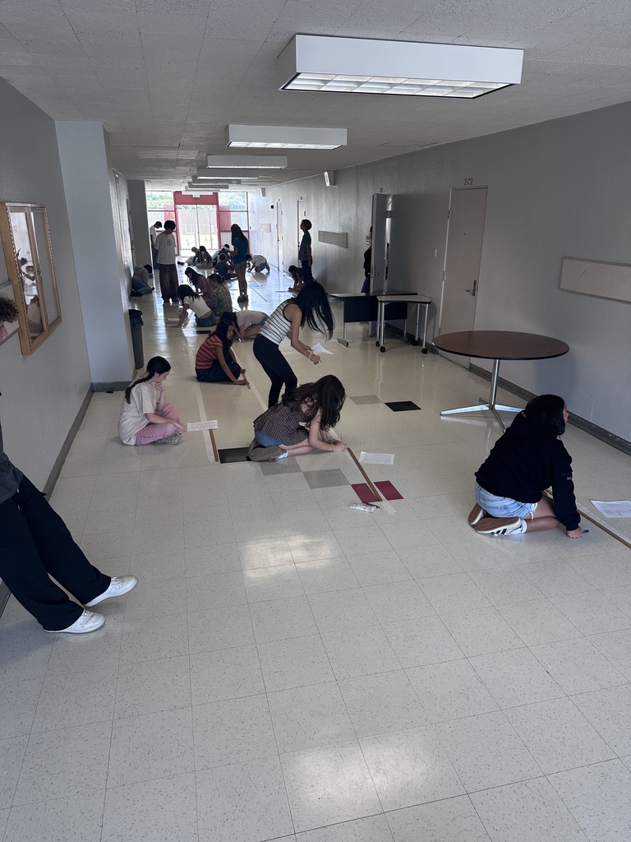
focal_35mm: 24
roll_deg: -0.4
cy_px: 421
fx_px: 583
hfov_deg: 56.8
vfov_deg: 71.6
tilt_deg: -21.1
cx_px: 316
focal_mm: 6.86
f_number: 1.78
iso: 100
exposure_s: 1/120
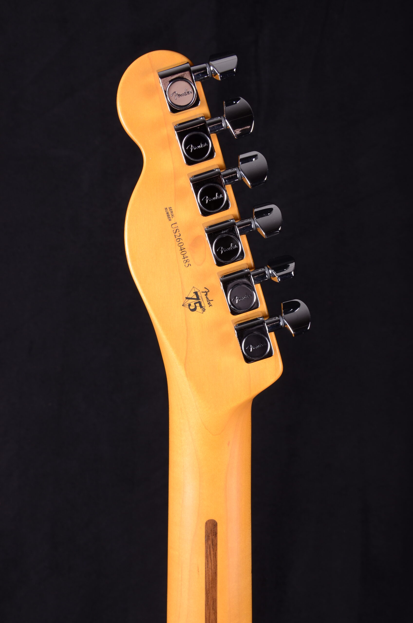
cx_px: 206
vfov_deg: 39.0
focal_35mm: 51
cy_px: 312
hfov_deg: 26.4
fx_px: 881
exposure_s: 1/200
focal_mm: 34
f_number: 13
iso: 200
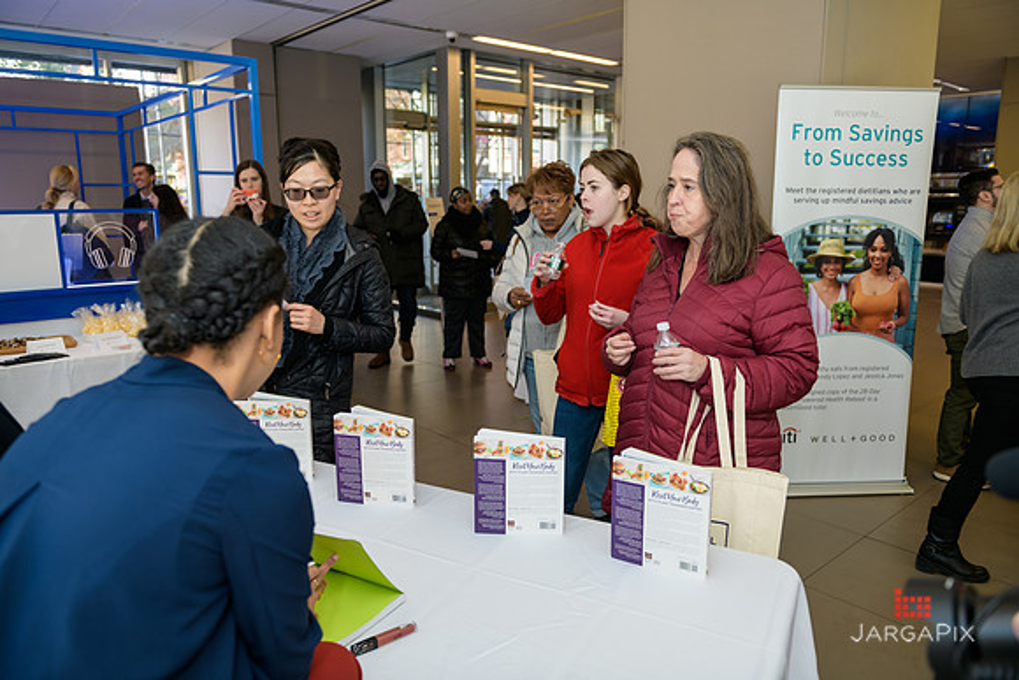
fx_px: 736
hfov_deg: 69.4
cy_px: 340
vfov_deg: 49.6
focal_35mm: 26
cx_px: 510
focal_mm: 26
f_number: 3.2
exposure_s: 1/125
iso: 200
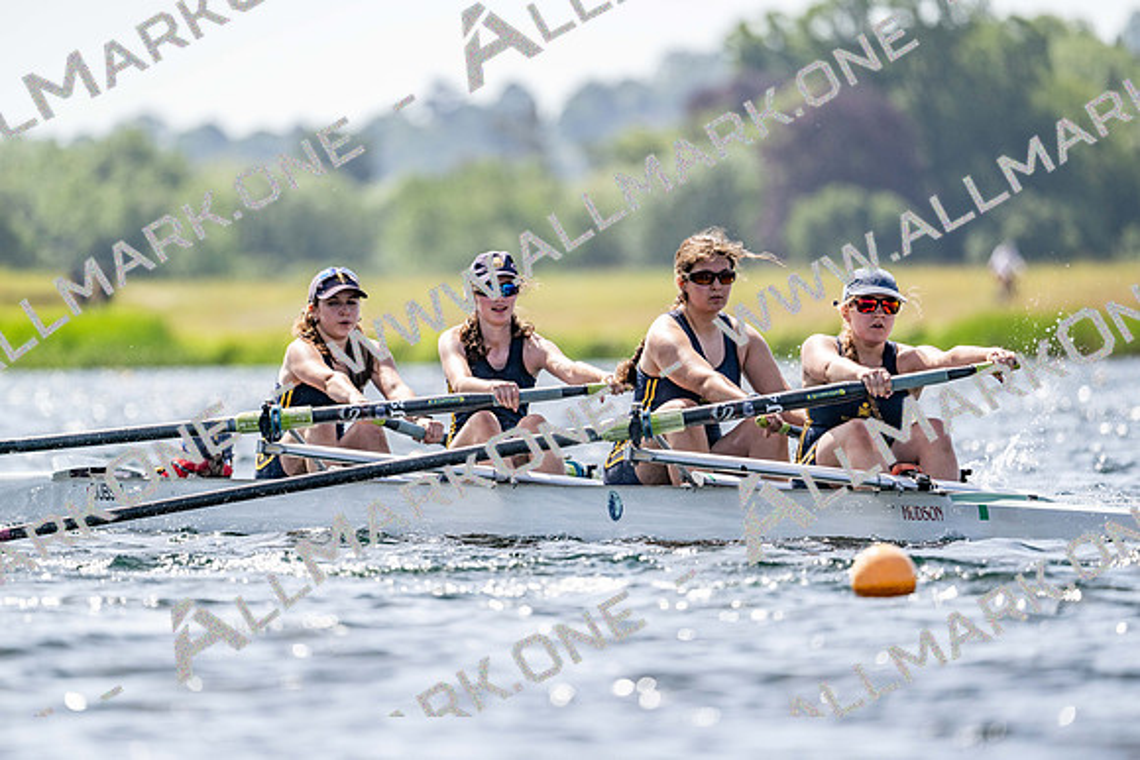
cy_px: 380
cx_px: 570
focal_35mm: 400
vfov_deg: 3.4
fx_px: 12669
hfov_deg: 5.2
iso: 250
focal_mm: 400
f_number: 4.5
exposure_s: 1/2500
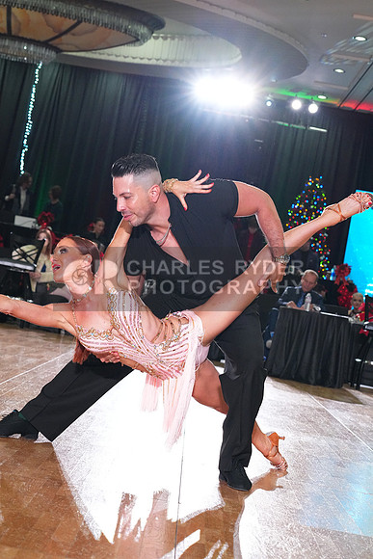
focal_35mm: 75
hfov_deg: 18.2
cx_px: 186
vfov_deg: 27.0
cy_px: 280
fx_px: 1165
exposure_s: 1/320
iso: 6400
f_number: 6.3
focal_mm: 75
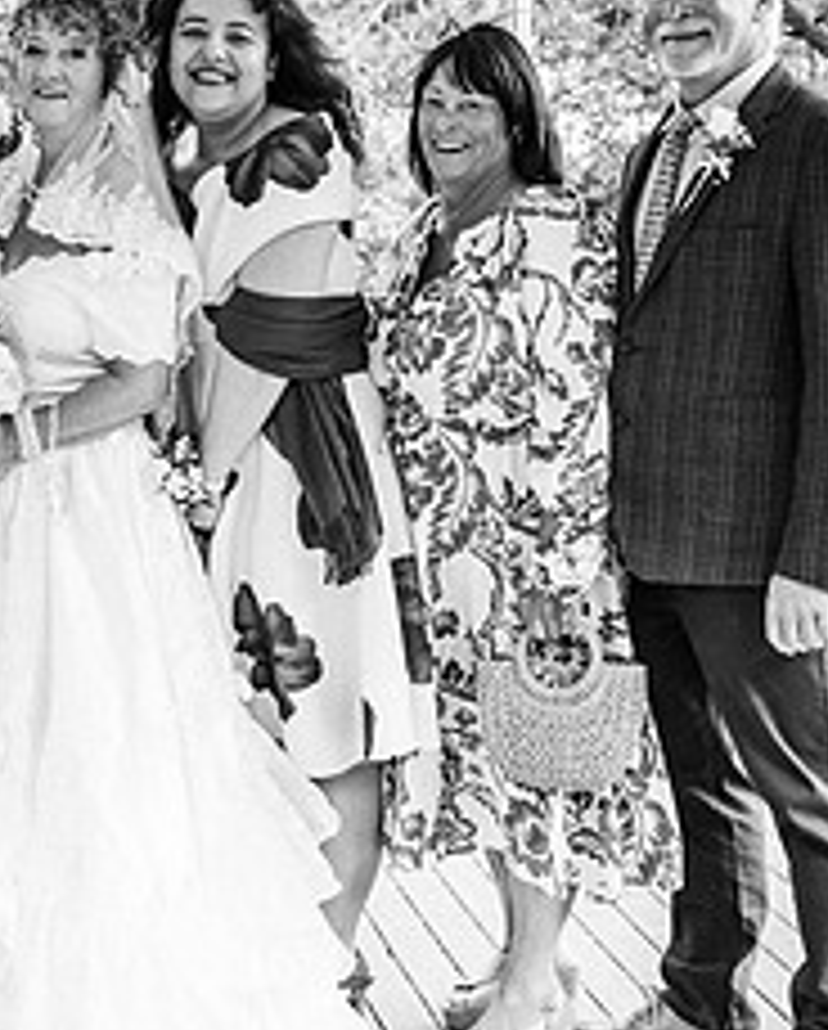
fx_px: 2536
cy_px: 423
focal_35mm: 83
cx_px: -112
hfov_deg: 17.8
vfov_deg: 22.9
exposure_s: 1/200
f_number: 3.5
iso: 100
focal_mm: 35
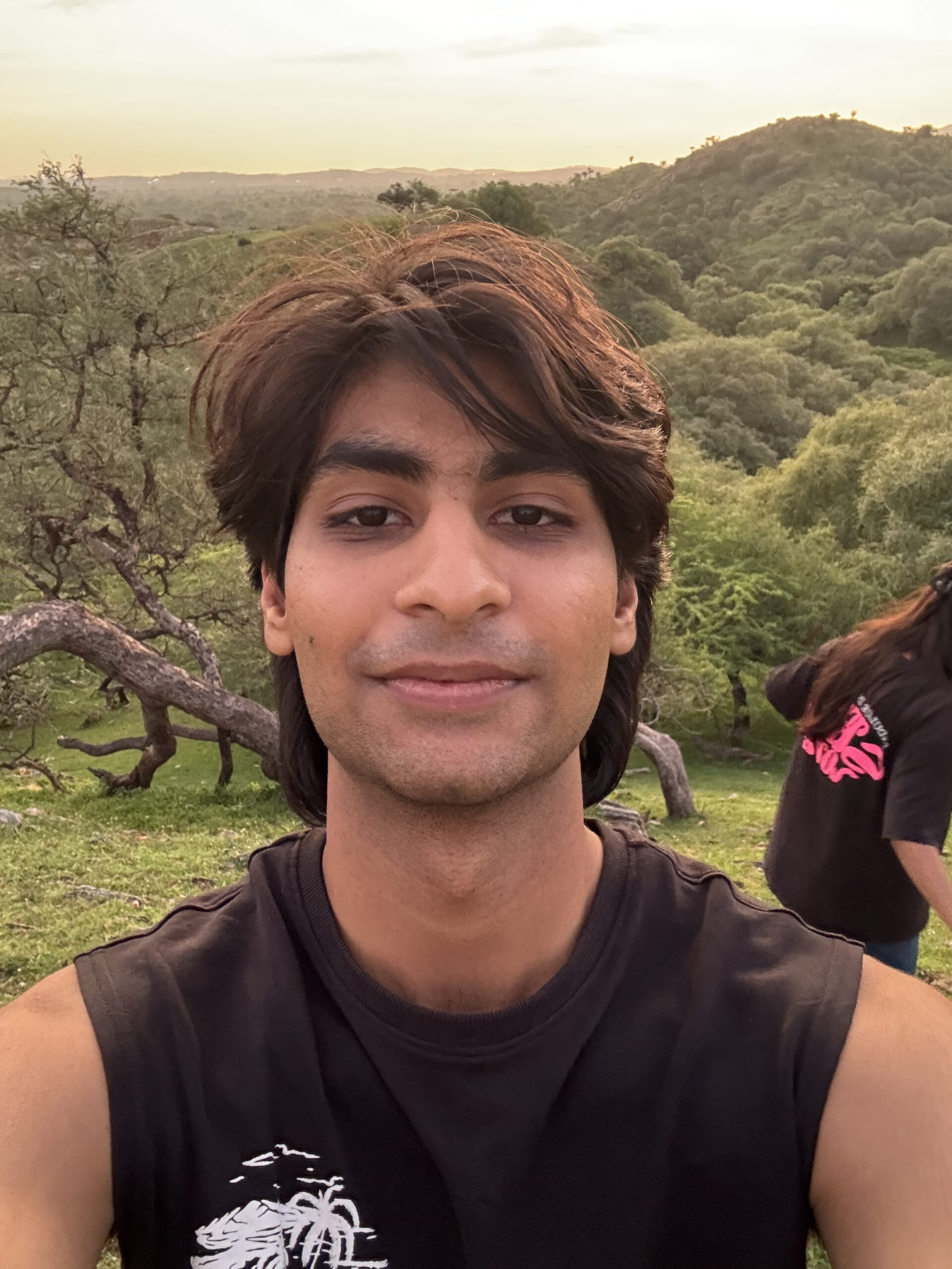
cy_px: 634
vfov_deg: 60.0
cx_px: 476
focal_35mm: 30
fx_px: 1100
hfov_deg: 46.8
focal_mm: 2.69
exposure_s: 1/30
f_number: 1.9
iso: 400
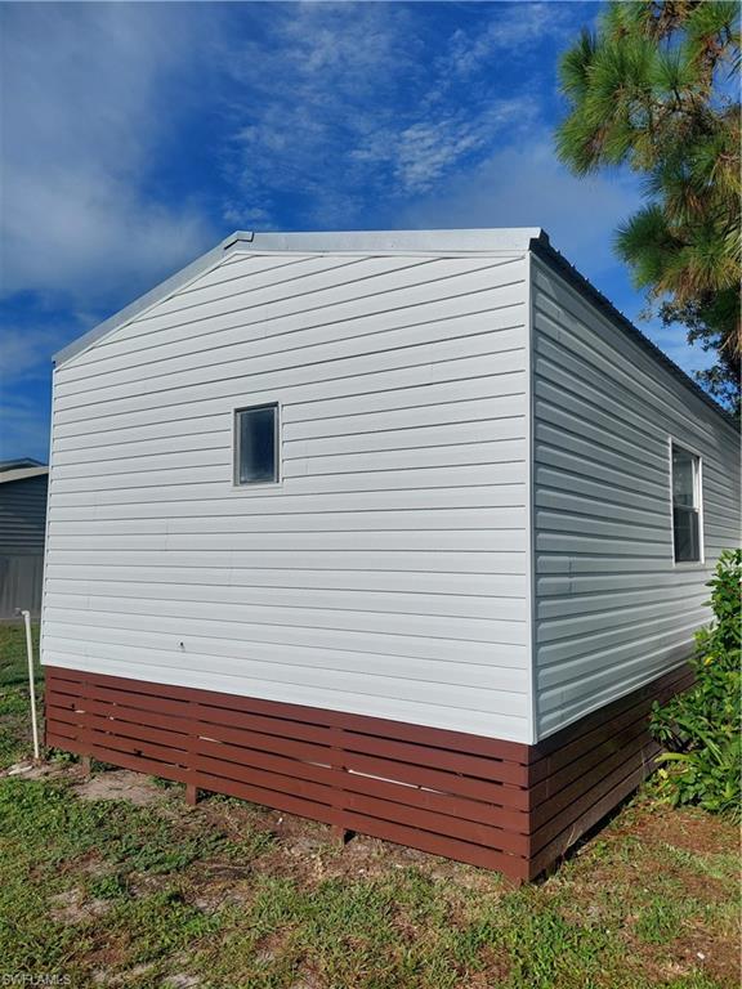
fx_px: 686
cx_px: 371
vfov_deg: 71.6
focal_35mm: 24
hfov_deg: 56.8
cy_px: 494
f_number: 1.8
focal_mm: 5.23
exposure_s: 1/4694
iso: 40
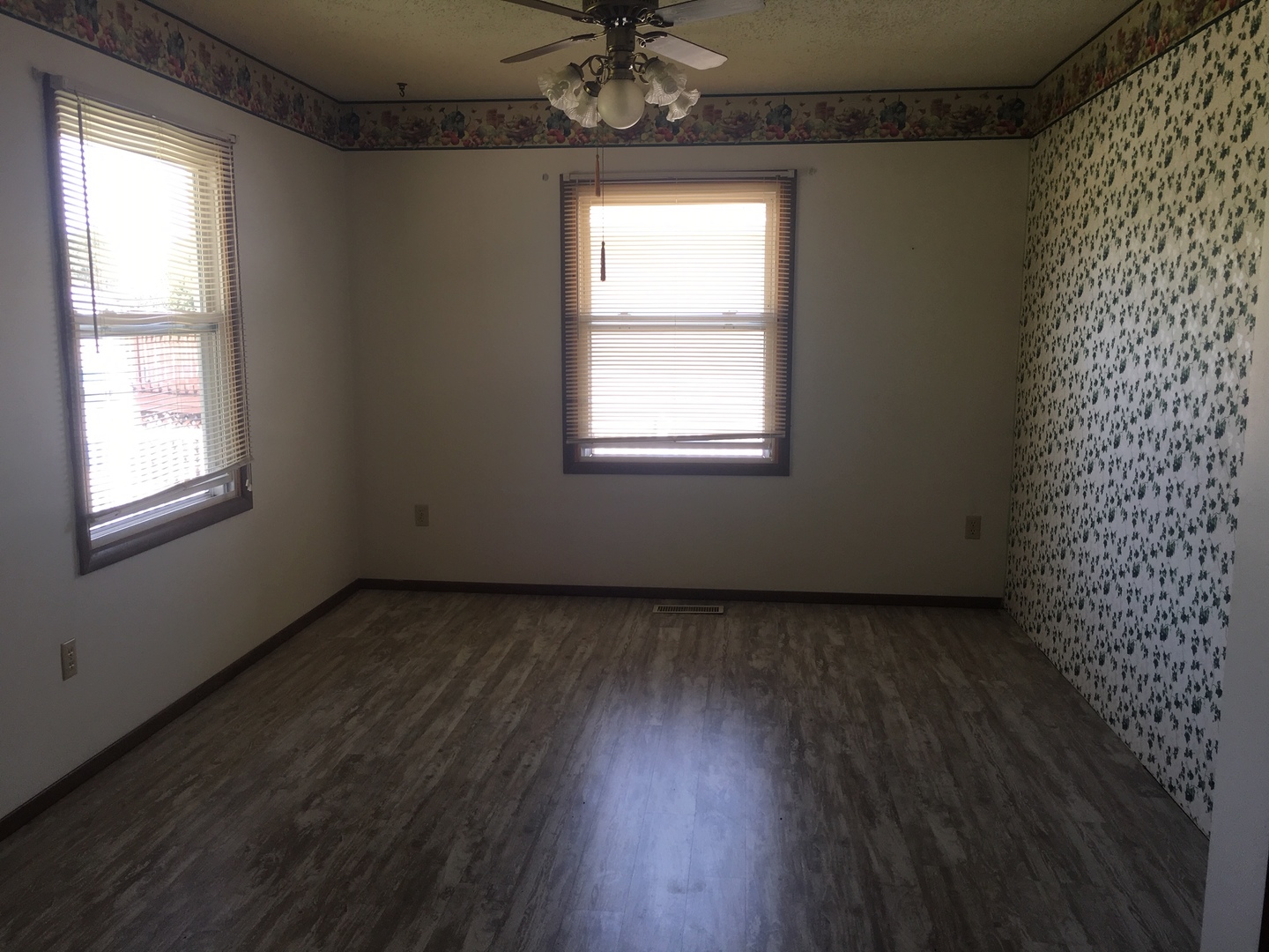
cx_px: 634
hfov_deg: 61.7
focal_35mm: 29
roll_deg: +0.5
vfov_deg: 48.2
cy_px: 476
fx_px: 1063
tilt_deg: -7.4
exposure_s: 1/40
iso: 25
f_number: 2.2
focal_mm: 4.15
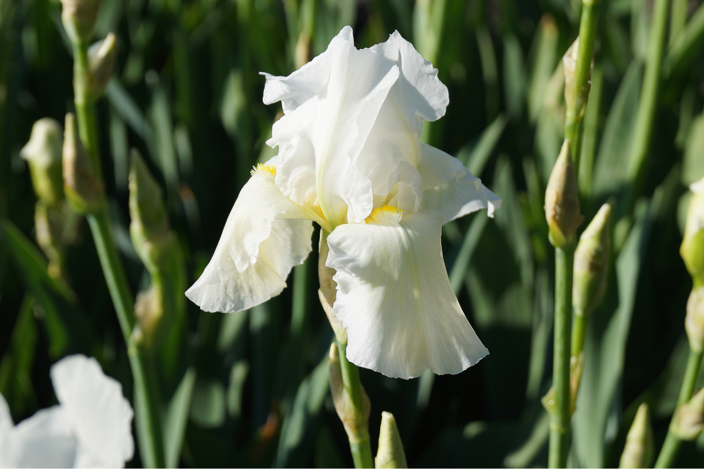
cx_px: 352
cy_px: 234
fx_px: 1613
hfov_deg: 24.6
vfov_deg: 16.6
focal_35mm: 82
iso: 100
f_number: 8
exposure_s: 1/320
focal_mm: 55
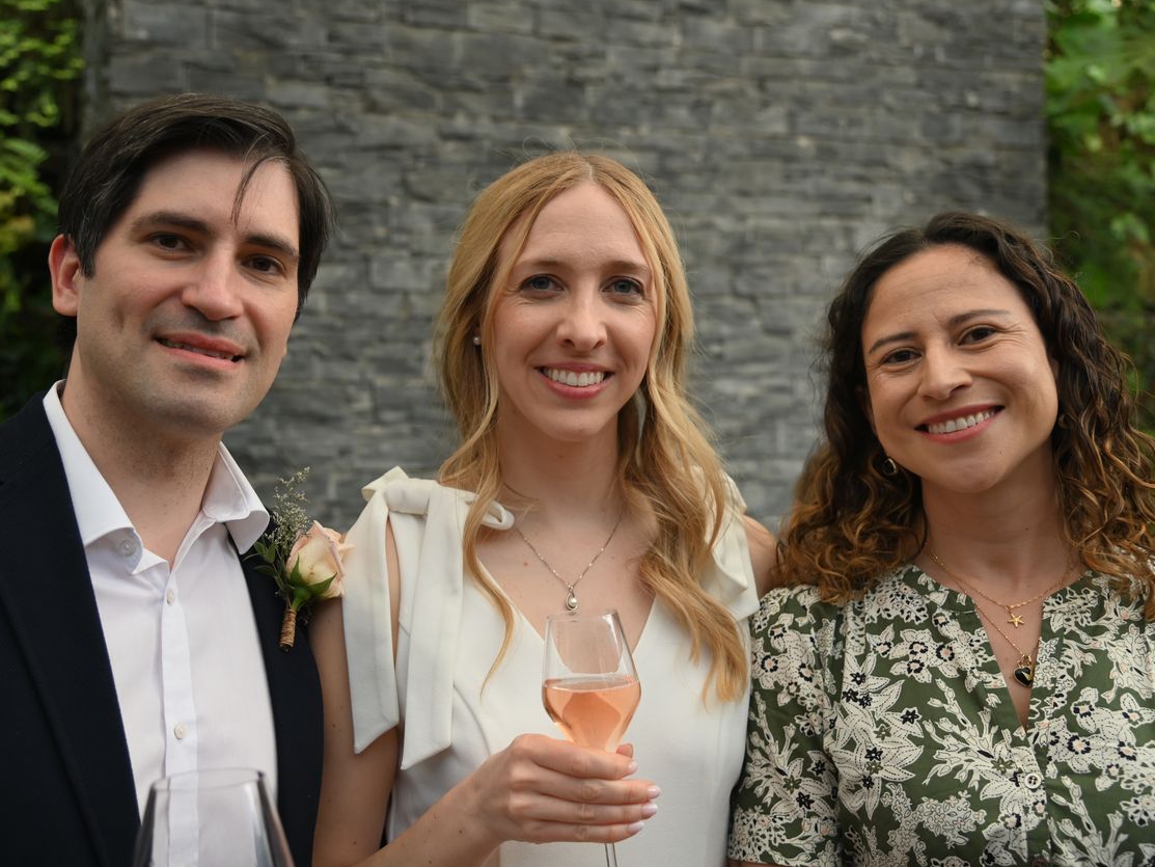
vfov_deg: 34.4
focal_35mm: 42
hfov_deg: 44.7
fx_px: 1402
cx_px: 506
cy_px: 433
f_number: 4
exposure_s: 1/125
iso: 400
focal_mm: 38
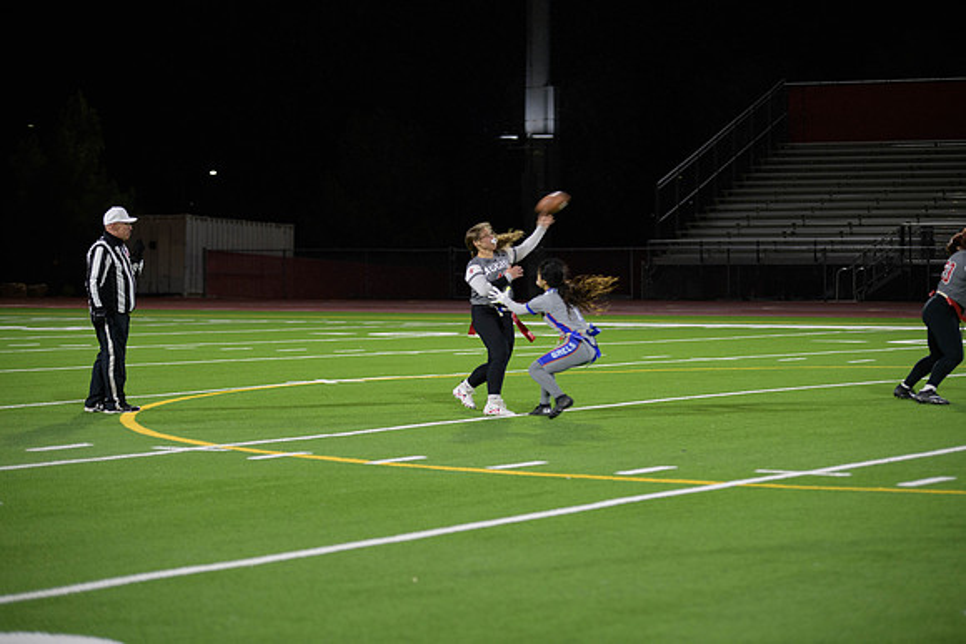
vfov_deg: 12.2
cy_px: 322
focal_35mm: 112
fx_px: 3006
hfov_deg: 18.3
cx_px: 483
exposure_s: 1/200
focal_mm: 112
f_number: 2.8
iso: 900
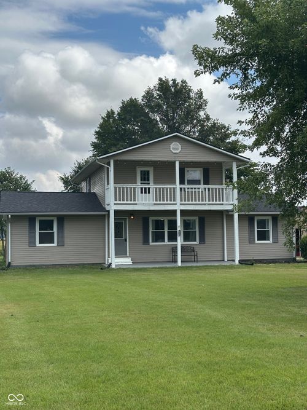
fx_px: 568
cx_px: 154
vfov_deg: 39.7
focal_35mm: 48
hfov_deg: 30.3
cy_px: 205
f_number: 1.78
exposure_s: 1/4184
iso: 64
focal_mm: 6.86
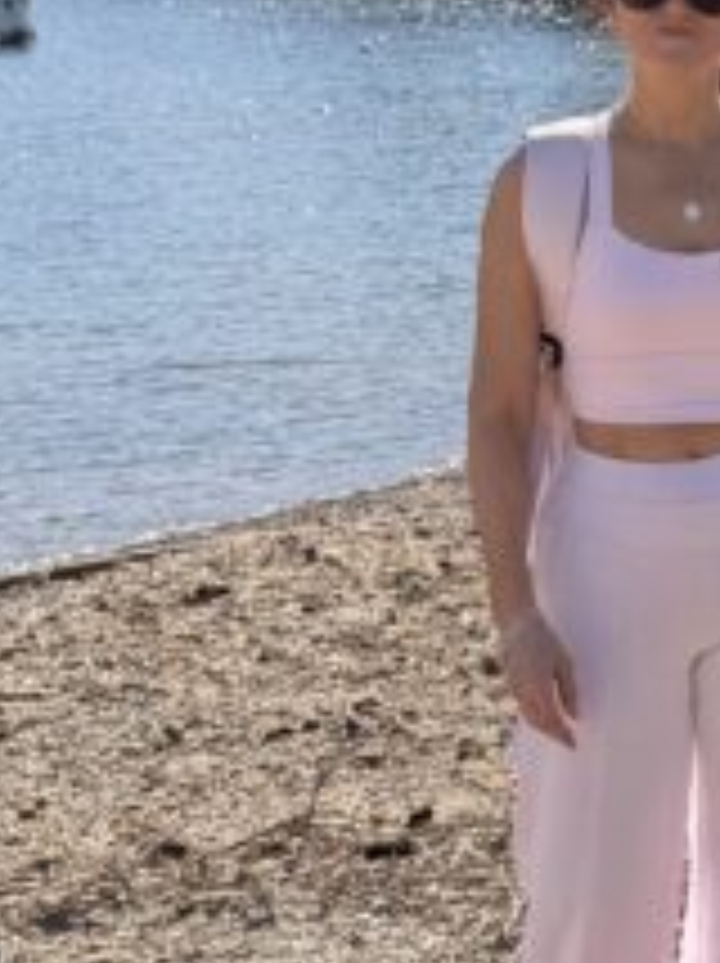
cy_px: 356
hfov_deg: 11.8
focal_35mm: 115
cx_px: 1332
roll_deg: -1.7
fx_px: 3196
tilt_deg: -7.0
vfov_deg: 17.1
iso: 80
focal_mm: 6.76
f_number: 1.78
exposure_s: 1/5714
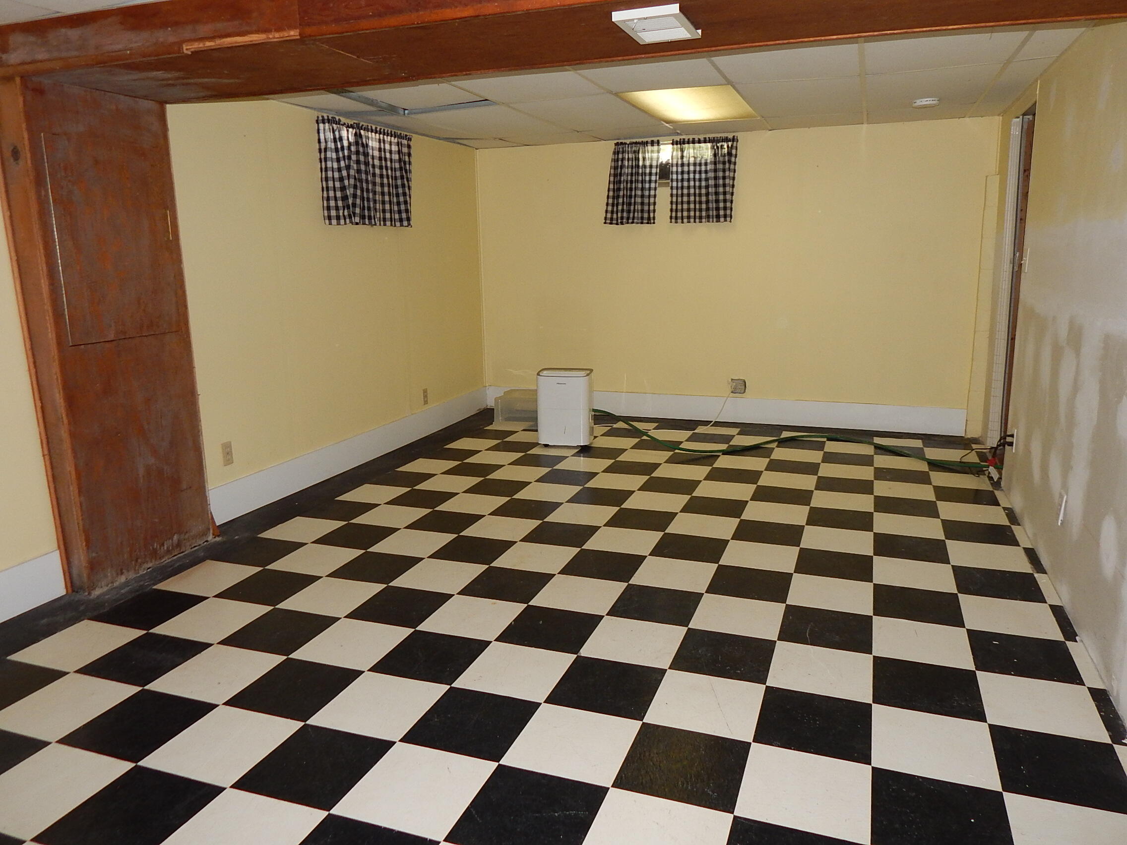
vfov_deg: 54.9
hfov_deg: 69.4
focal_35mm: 25
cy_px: 422
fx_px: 814
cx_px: 564
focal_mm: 4.5
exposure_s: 1/30
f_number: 3.1
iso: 200
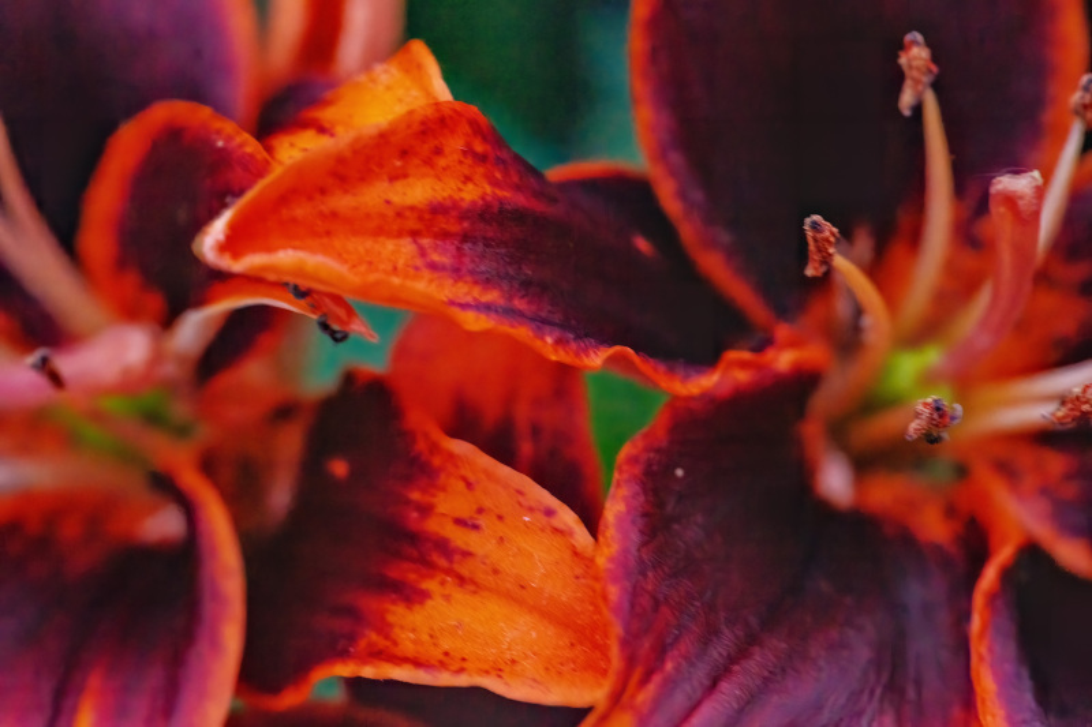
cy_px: 364
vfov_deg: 13.7
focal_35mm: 100
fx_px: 3033
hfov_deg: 20.4
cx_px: 546
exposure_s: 1/100
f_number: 6.3
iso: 3200
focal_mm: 100
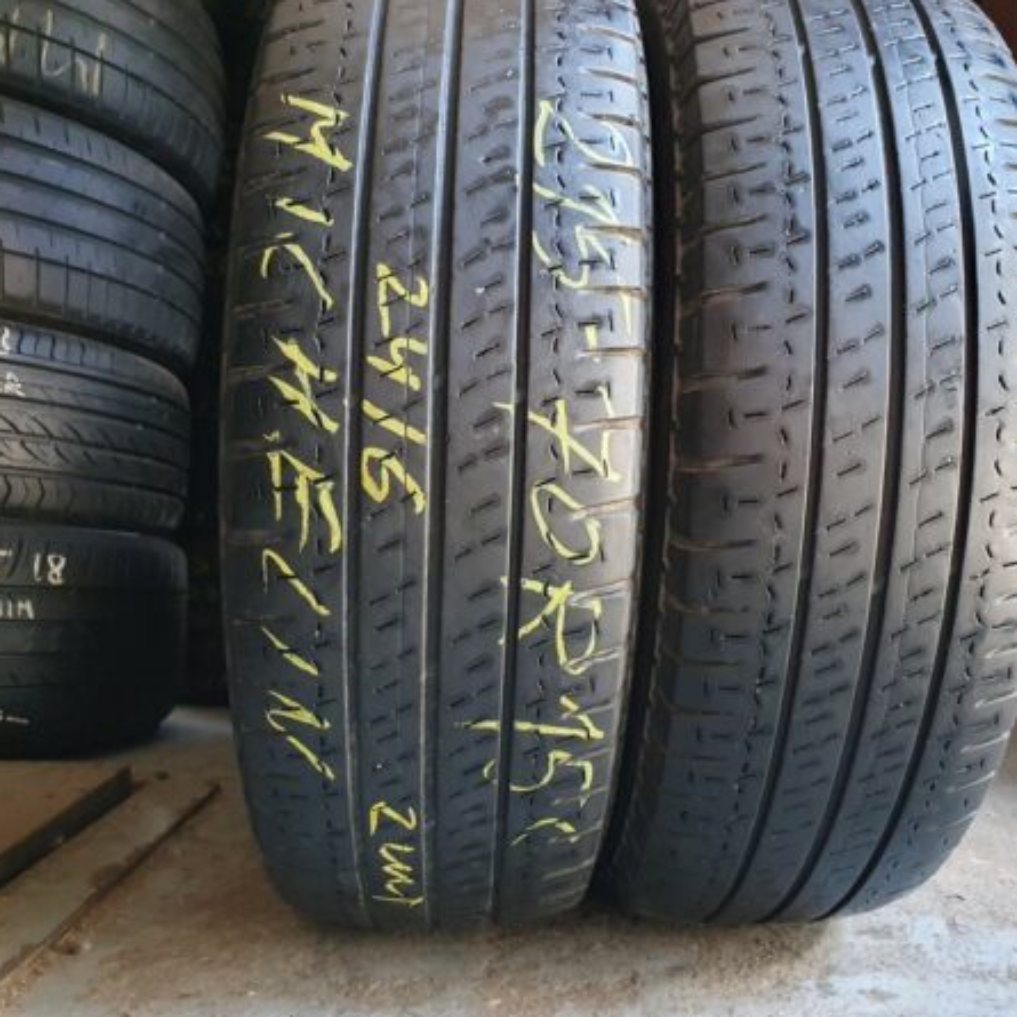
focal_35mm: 31
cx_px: 638
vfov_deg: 52.5
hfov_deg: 52.0
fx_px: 1030
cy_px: 505
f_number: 2.4
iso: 640
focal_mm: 4.32
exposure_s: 1/30
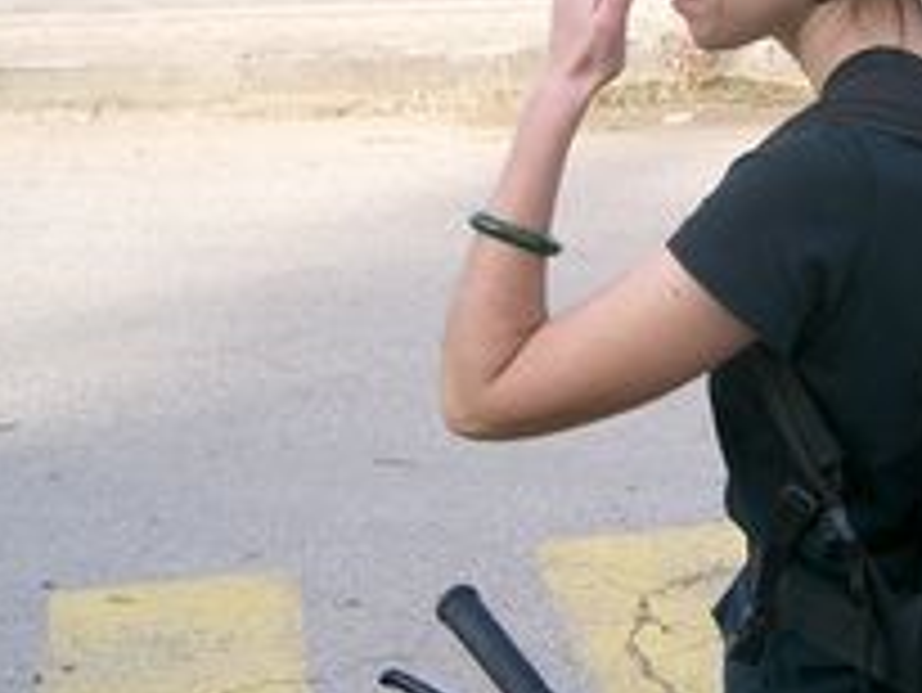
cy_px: 297
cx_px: 769
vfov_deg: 19.4
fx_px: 2025
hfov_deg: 25.1
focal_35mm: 76
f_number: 2.8
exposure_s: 1/500
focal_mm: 8
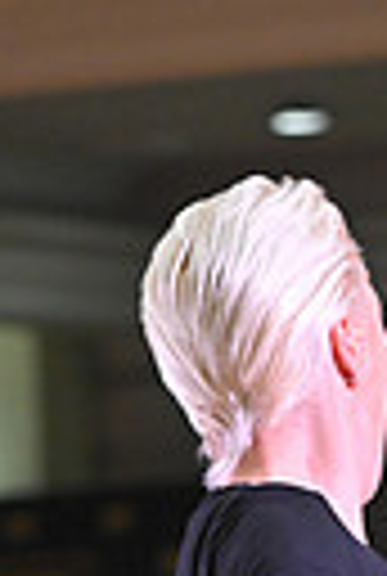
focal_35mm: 552
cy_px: 1220
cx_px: 416
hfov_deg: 2.5
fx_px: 8853
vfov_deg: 3.7
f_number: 5
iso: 3200
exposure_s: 1/320
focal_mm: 122
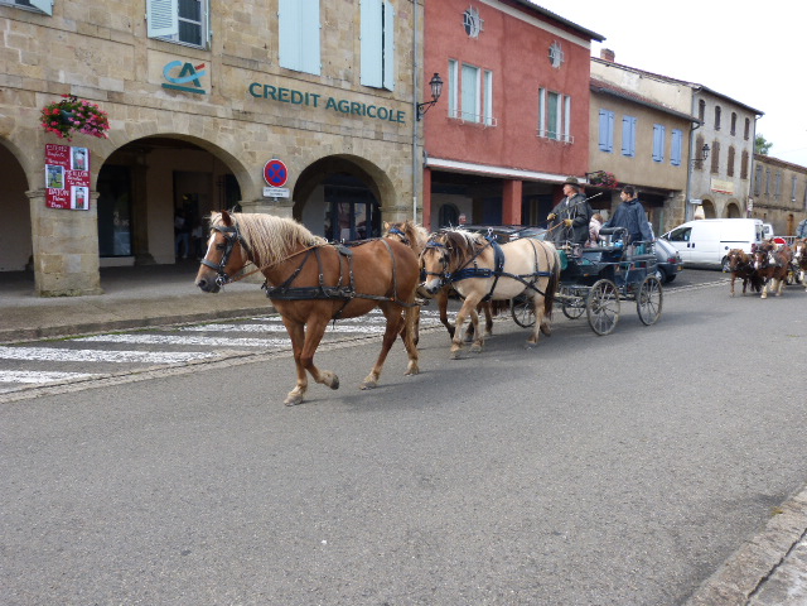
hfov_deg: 69.4
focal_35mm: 25
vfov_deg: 54.9
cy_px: 303
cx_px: 404
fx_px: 583
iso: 100
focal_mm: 4.5
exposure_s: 1/320
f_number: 4
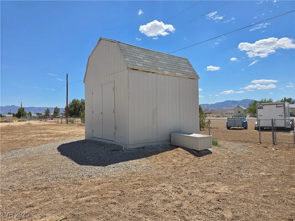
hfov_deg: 73.9
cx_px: 148
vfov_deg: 58.9
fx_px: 196
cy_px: 110
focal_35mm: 23
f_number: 1.7
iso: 12
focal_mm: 6.3
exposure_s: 1/1228
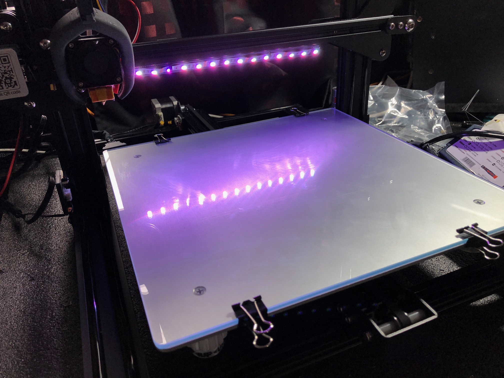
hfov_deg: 63.4
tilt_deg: -27.7
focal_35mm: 28
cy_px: 189
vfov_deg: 49.7
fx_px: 408
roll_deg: +4.0
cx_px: 252
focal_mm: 4
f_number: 1.8
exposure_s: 1/50
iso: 32
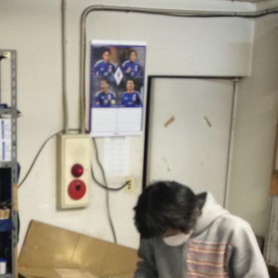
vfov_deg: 22.9
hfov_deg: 23.3
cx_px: 26
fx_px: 654
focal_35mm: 72
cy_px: 284
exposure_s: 1/30
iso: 160
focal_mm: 4.12
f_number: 2.2
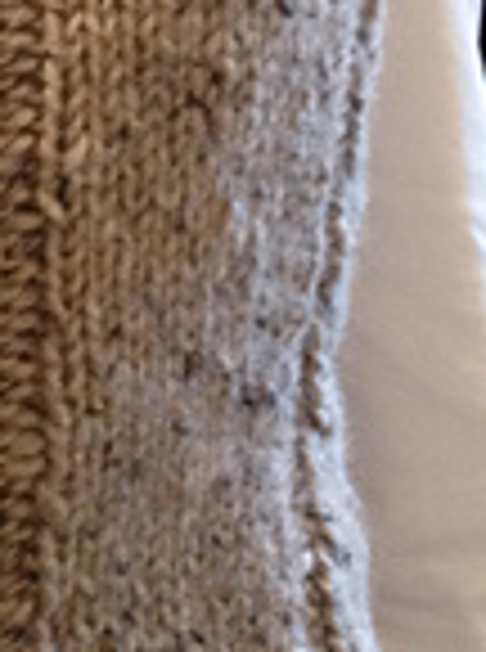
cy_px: 72
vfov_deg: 12.7
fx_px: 2914
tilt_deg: -10.6
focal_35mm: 155
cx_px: -310
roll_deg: -1.1
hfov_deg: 9.2
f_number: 2.4
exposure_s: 1/20
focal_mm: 4.28
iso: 160
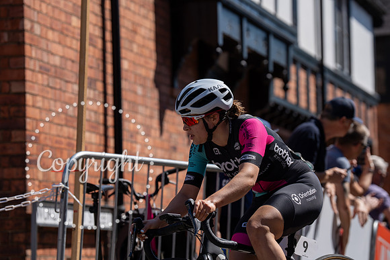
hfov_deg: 15.4
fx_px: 1441
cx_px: 195
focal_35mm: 133
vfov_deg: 10.3
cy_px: 130
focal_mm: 133
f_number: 4
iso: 100
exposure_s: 1/1600
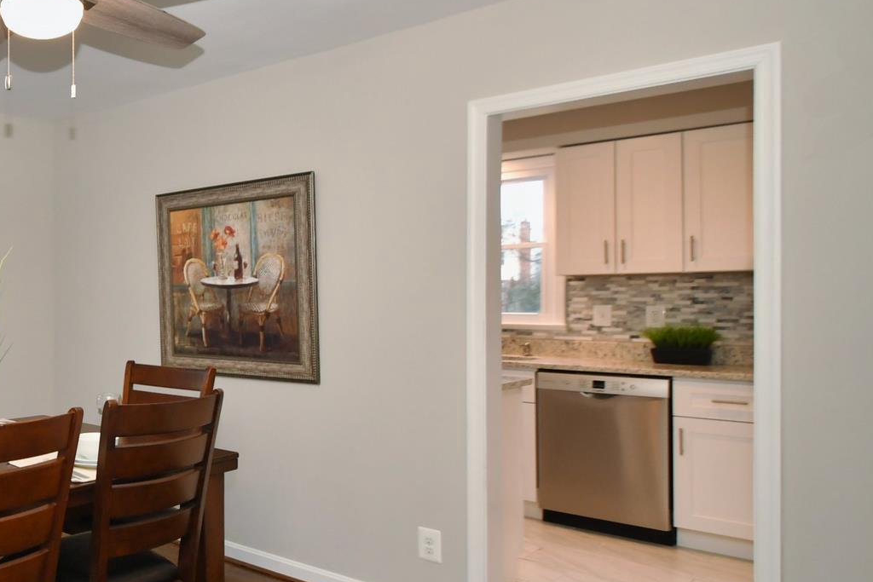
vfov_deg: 43.6
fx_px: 728
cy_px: 271
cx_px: 89
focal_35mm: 30
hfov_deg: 54.1
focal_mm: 10
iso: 400
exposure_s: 1/125
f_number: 3.5
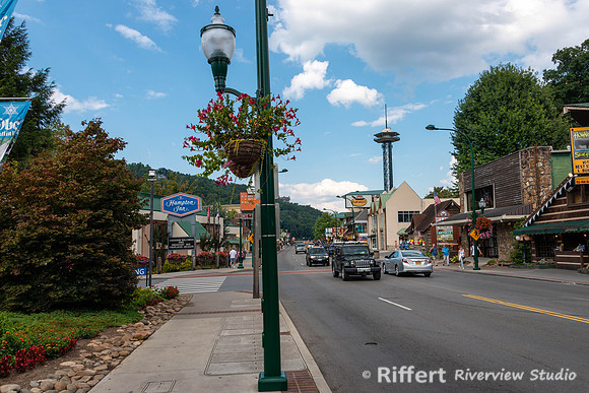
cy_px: 196
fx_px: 472
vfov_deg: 45.2
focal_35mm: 29
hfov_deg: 63.9
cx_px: 294
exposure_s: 1/250
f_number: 7.1
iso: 100
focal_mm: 28
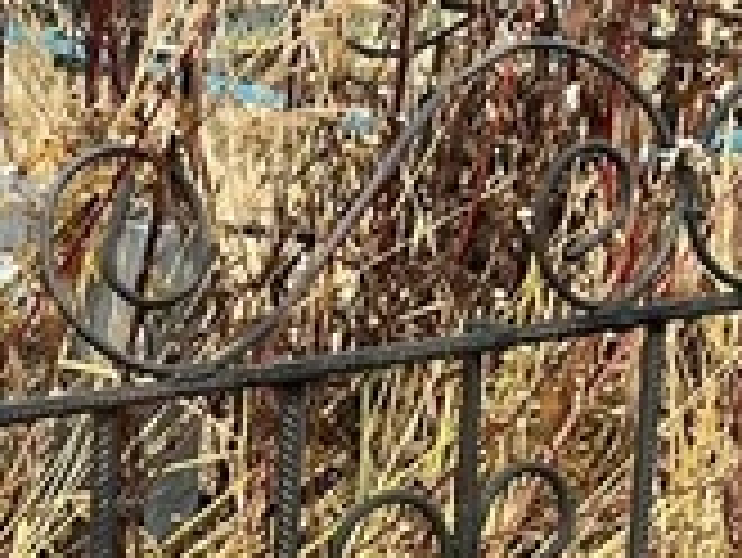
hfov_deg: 11.5
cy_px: 698
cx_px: -504
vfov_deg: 9.1
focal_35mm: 161
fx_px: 3454
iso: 50
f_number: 1.5
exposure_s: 1/407
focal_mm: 5.7
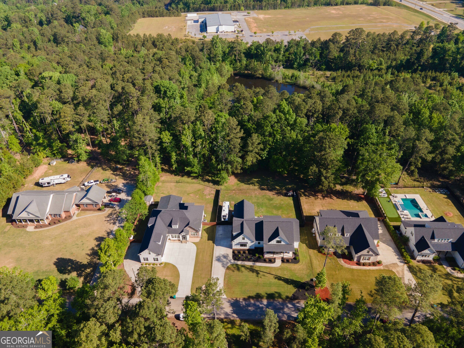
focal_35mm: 24
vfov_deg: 56.8
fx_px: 322
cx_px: 232
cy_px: 174
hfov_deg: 71.6
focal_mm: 4.5
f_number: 2.8
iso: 100
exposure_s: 1/320
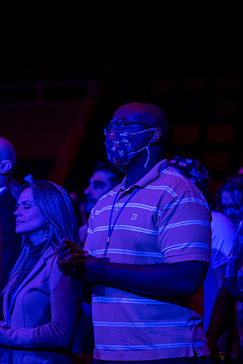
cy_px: 182
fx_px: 1610
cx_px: 122
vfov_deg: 12.9
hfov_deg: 8.6
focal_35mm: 159
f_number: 2.8
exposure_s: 1/125
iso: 1250
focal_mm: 106
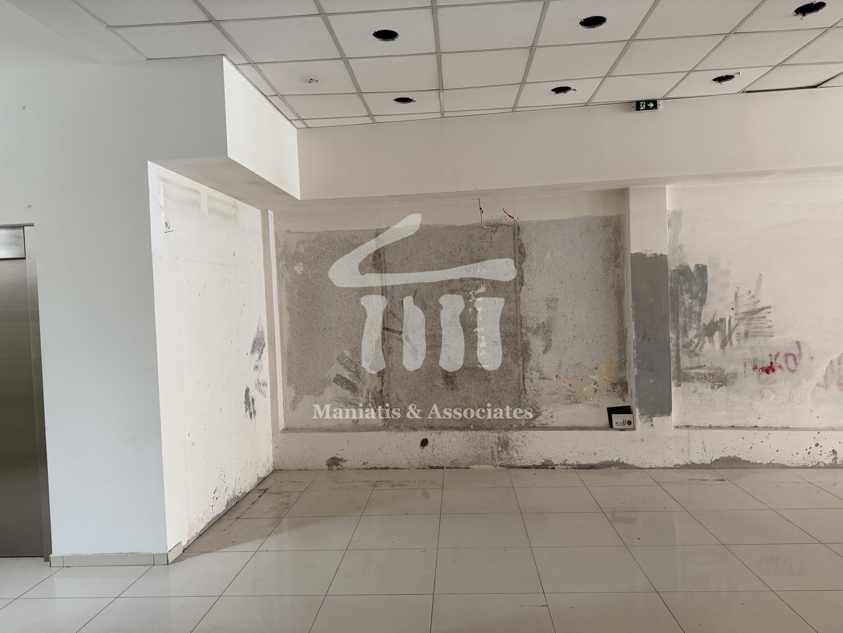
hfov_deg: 71.6
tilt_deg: +1.2
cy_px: 316
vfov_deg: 56.8
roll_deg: +3.3
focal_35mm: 24
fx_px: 584
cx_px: 422
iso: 250
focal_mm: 6.76
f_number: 1.78
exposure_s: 1/60
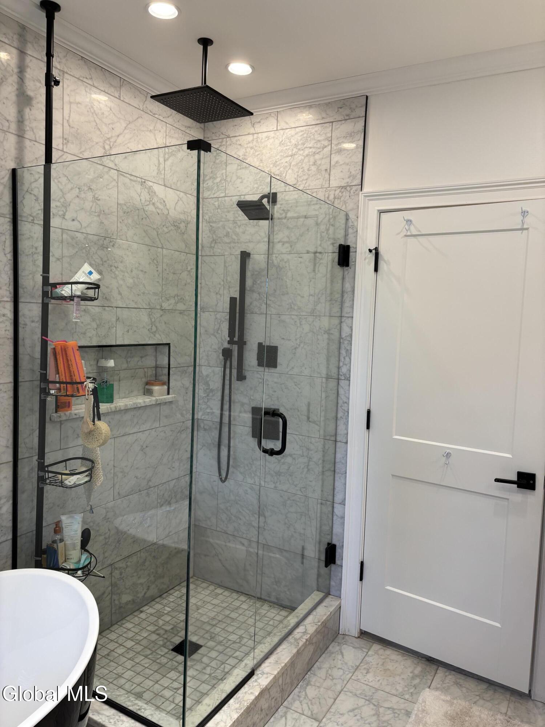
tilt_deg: -5.0
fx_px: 546
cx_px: 272
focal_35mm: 26
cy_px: 364
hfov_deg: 53.1
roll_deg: -2.4
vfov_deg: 67.3
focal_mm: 5.96
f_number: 1.6
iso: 80
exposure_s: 1/120
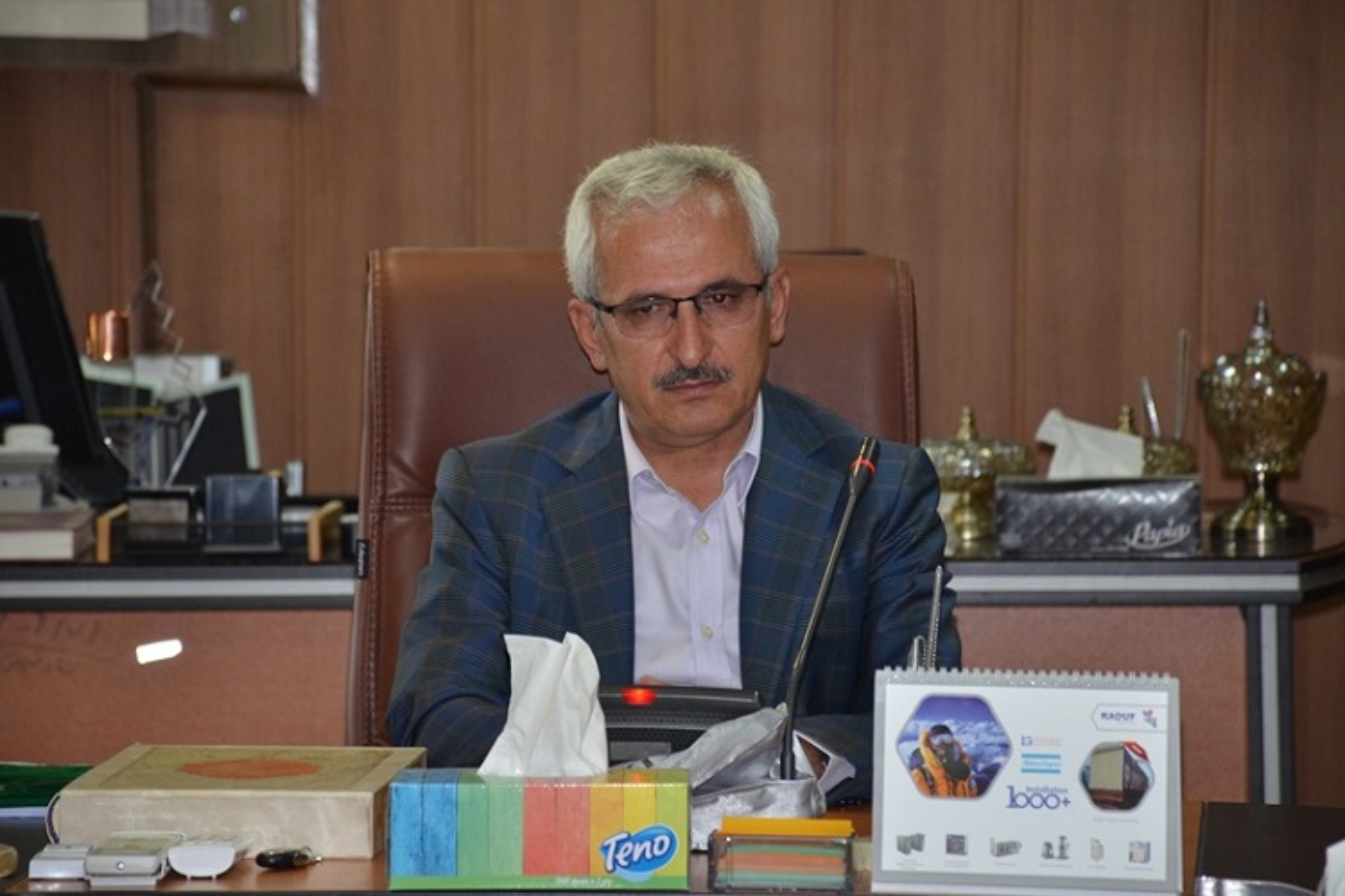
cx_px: 672
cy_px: 448
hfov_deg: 9.8
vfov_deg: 6.5
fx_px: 7845
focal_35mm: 210
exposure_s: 1/60
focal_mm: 140
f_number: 5.6
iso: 800
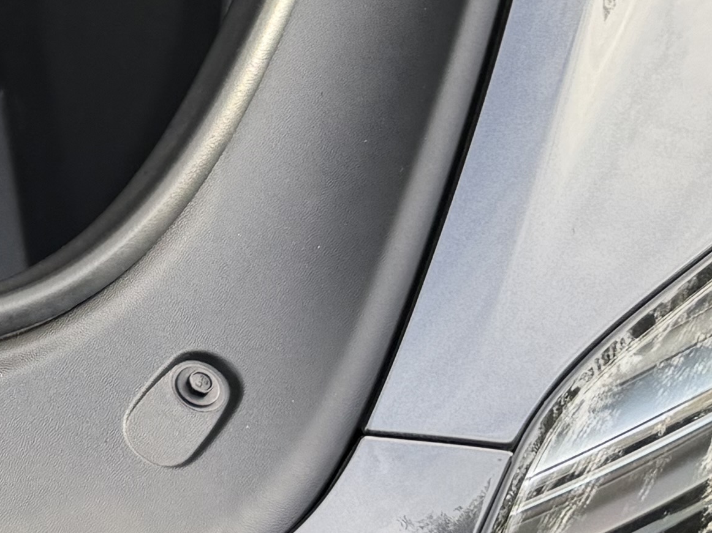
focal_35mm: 118
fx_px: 2427
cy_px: -133
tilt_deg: -37.3
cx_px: -577
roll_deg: -3.7
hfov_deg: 14.6
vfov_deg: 12.2
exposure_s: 1/263
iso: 80
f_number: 1.78
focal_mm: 6.76
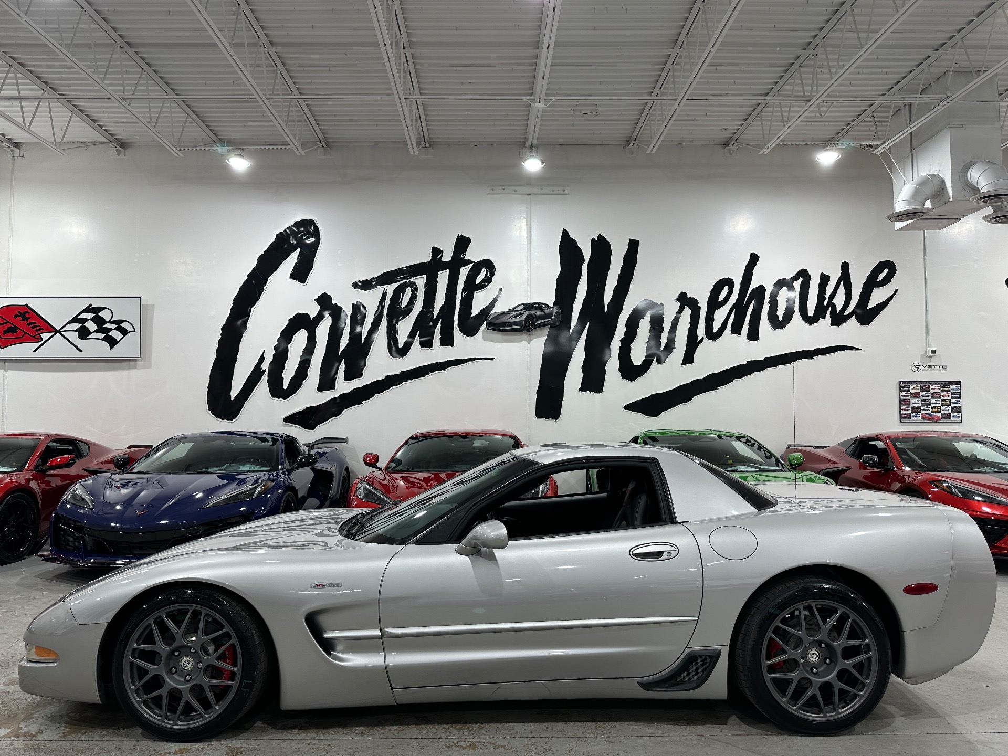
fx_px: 699
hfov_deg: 71.6
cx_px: 504
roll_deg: -0.8
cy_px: 378
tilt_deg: +2.8
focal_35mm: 24
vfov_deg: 56.8
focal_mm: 6.86
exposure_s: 1/120
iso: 80
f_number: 1.78
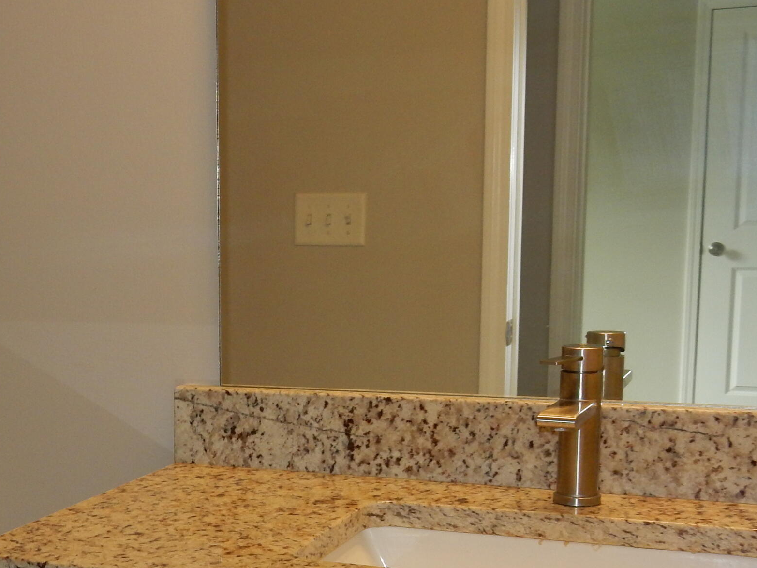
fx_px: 1509
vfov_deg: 21.1
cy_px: 451
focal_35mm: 69
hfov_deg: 27.0
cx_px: 53
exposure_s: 1/30
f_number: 4
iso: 200
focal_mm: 6.4
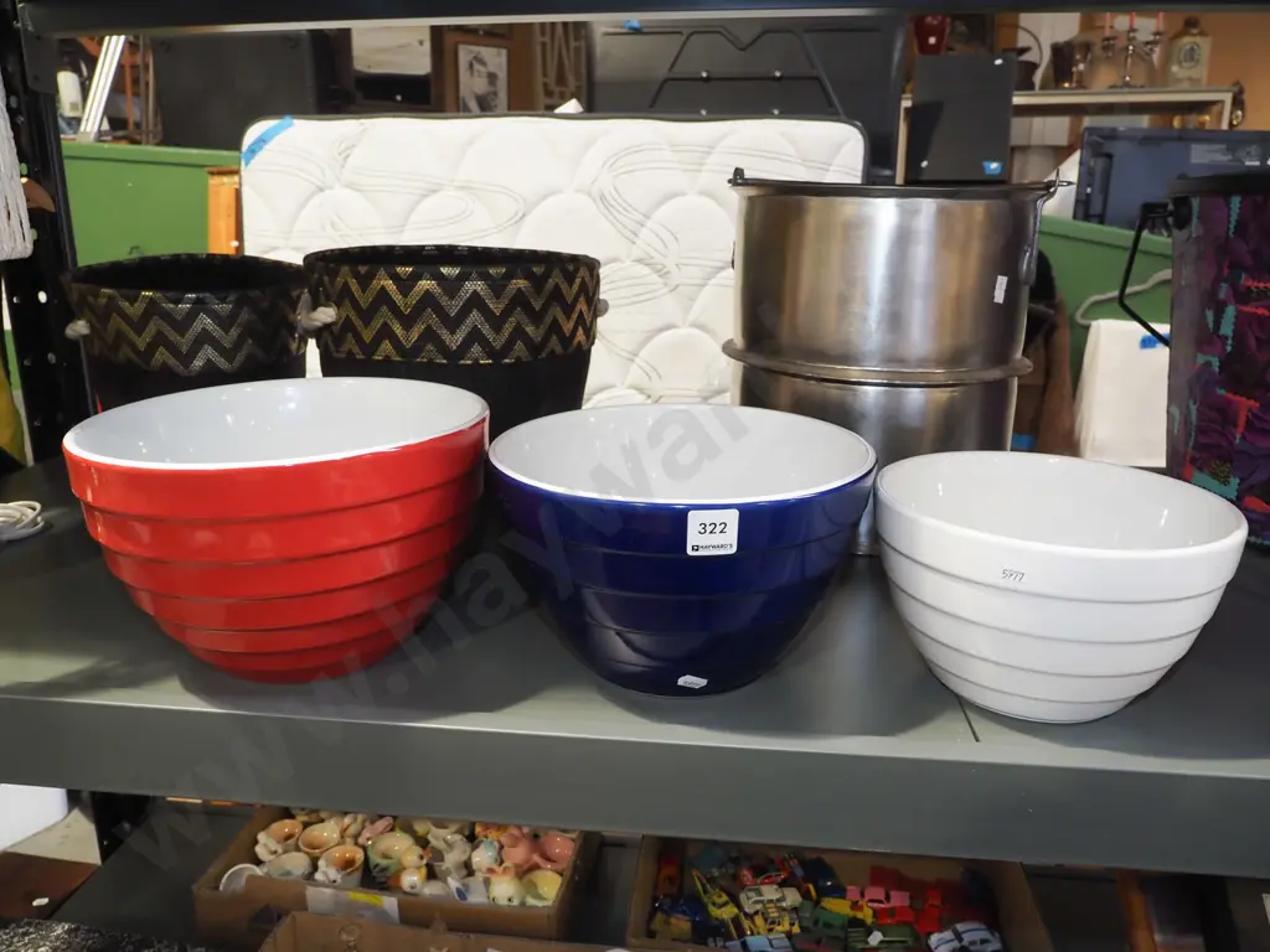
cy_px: 476
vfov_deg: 56.8
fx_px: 881
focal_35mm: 24
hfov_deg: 71.6
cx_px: 635
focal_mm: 12
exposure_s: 1/60
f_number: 5.6
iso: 1000
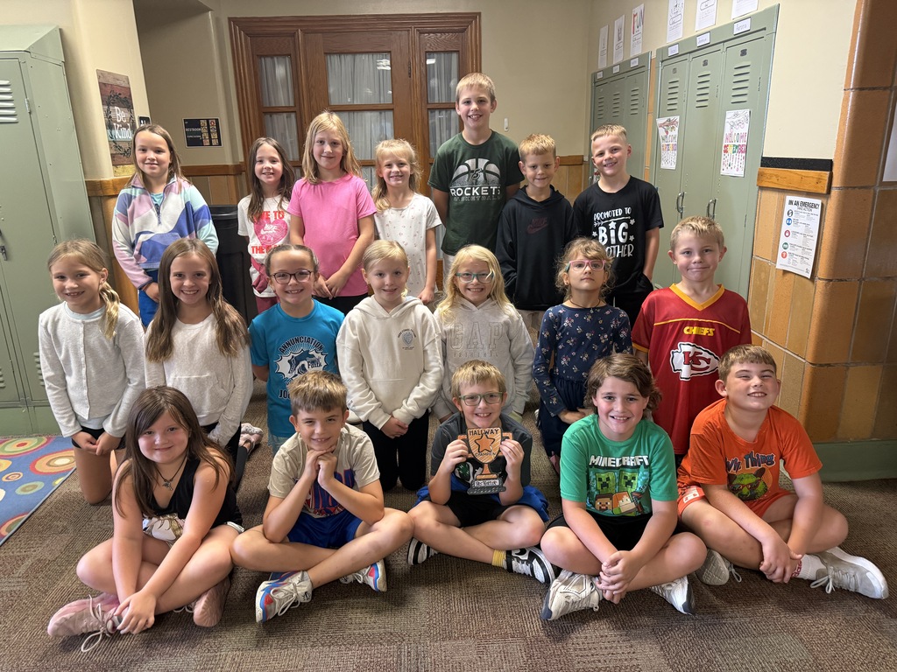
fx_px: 622
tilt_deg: -15.9
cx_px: 448
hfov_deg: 71.6
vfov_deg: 56.8
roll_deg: +0.5
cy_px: 336
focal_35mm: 24
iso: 400
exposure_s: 1/56
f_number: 1.78
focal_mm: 6.76
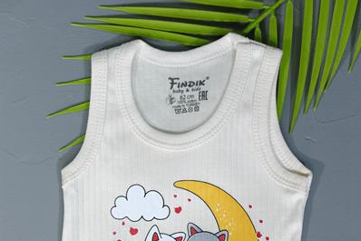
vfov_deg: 16.6
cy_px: 251
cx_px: 180
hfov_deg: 25.4
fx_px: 802
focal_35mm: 80
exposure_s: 1/400
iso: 2500
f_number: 7.1
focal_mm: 35
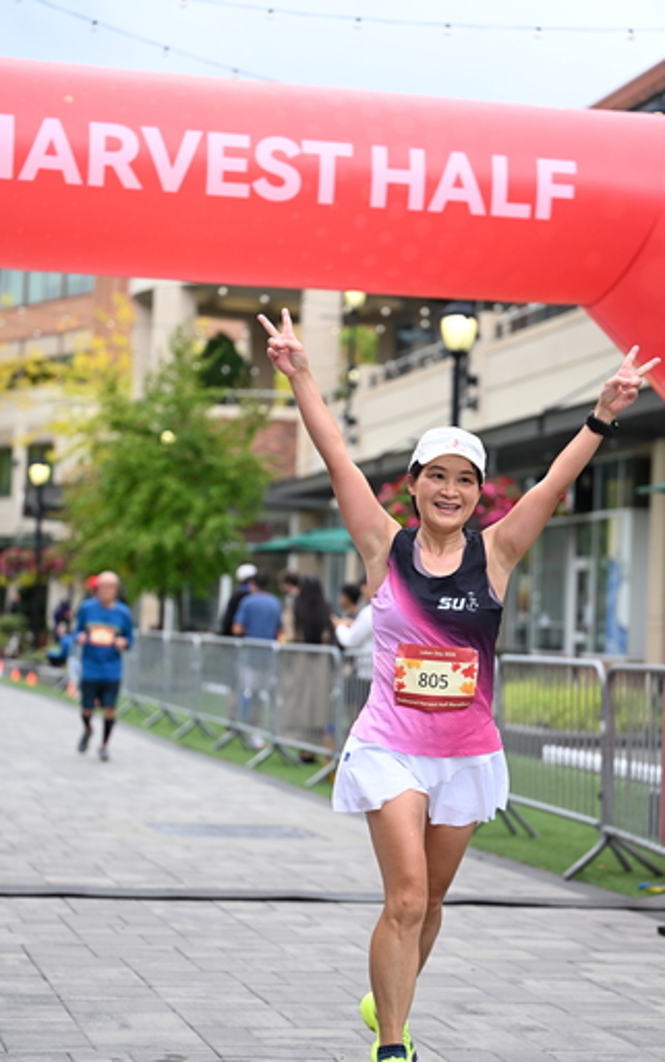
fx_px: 2376
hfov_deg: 15.9
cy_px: 561
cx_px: 368
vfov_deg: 25.2
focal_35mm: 82
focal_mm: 75
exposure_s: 1/2000
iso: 640
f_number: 2.8
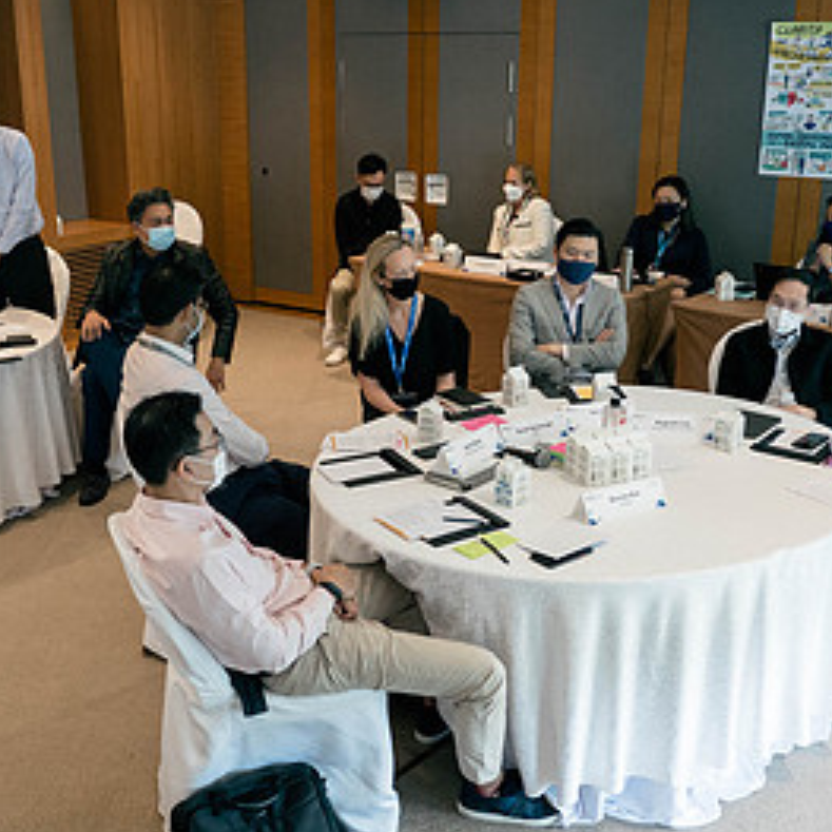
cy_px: 391
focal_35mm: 39
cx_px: 380
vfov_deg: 42.8
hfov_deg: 42.8
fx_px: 1061
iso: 500
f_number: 1.7
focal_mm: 10
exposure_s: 1/100
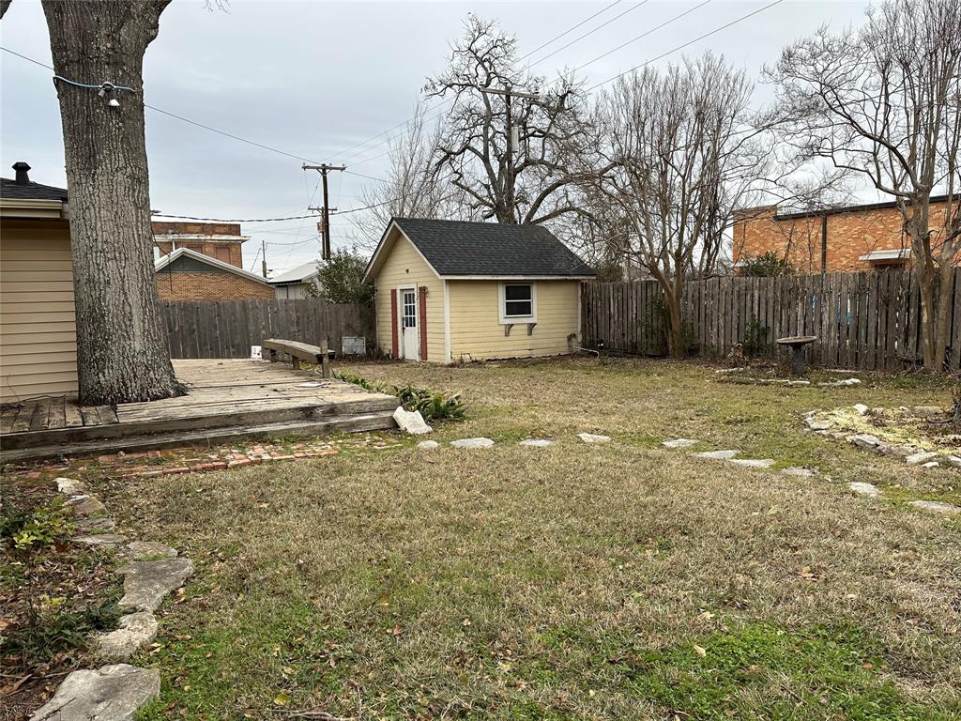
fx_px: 666
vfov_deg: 56.8
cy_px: 360
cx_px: 480
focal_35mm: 24
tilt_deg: -7.5
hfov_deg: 71.6
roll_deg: +1.2
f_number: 1.78
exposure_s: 1/872
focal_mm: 6.86
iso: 80
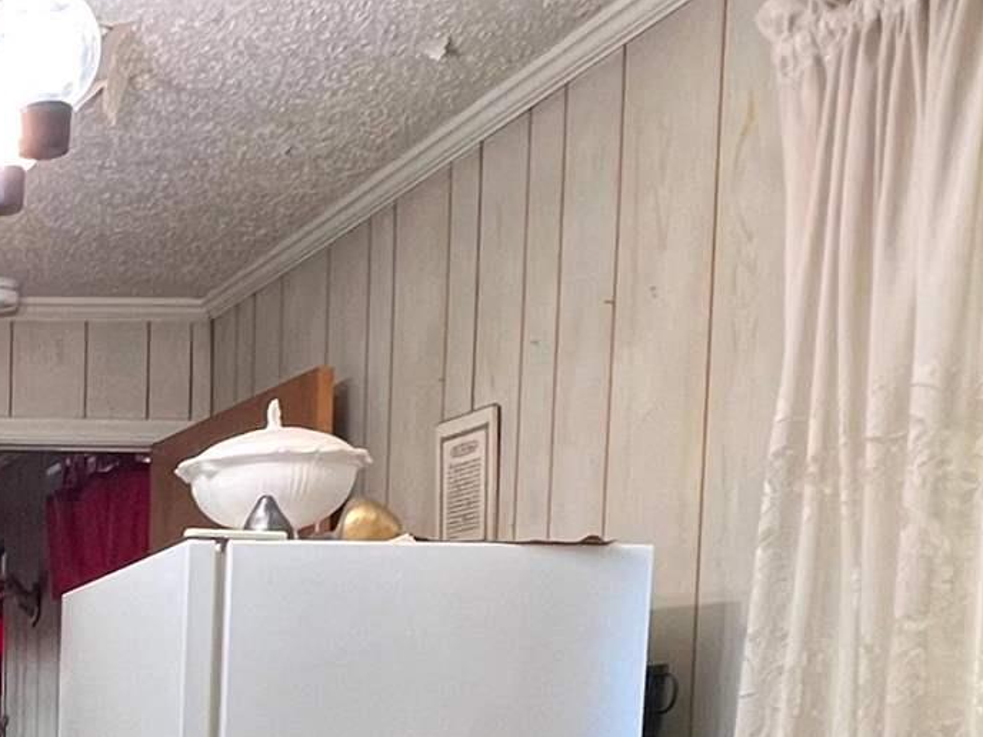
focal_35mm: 58
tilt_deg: -6.7
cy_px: 981
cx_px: -316
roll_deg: -0.6
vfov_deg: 22.4
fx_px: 1647
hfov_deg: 27.4
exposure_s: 1/60
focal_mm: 1.57
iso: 200
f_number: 1.8
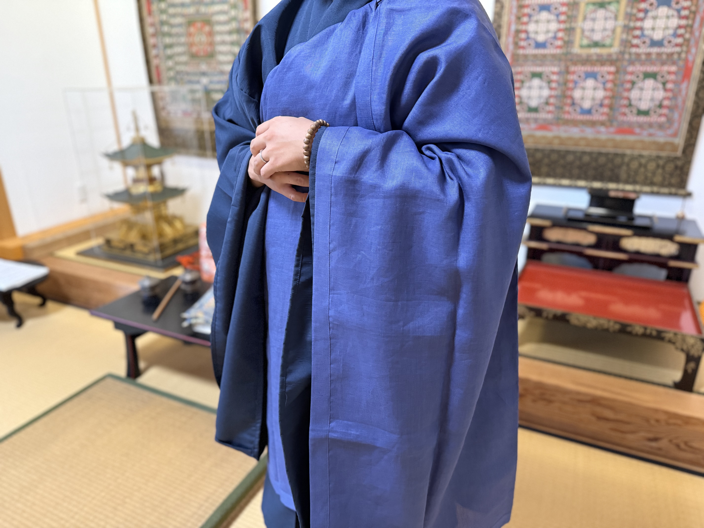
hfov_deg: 71.6
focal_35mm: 24
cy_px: 264
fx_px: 488
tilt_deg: -21.2
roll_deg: +0.3
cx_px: 352
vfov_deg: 56.8
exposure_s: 1/60
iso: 640
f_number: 1.78
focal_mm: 6.76
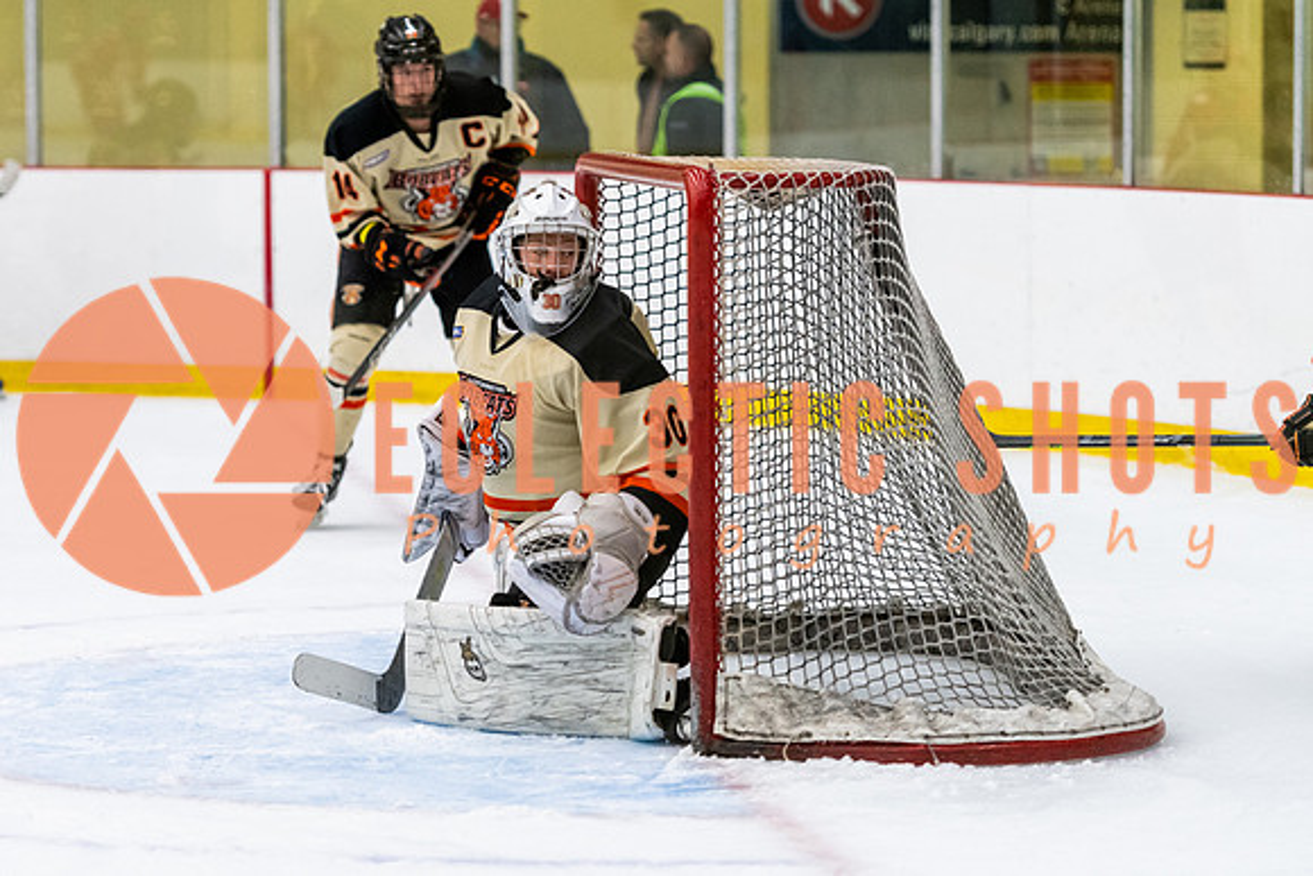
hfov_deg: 14.0
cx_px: 540
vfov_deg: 9.3
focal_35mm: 147
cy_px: 410
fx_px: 5362
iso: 3200
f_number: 2.8
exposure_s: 1/640
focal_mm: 116
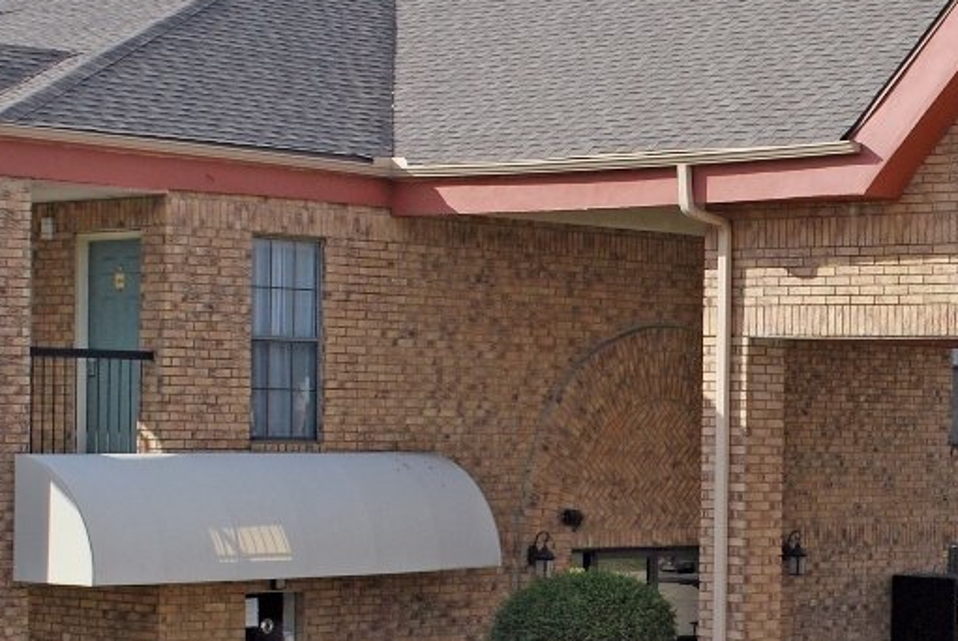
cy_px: 521
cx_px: 752
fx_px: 2931
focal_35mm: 110
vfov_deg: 12.4
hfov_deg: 18.4
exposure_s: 1/200
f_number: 10
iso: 200
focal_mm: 26
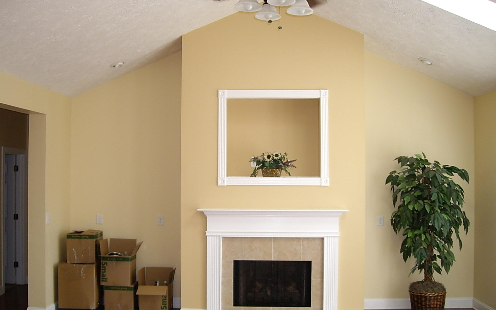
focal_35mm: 41
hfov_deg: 48.2
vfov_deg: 31.2
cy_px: 163
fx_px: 554
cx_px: 248
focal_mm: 6.2
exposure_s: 1/80
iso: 100
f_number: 2.7
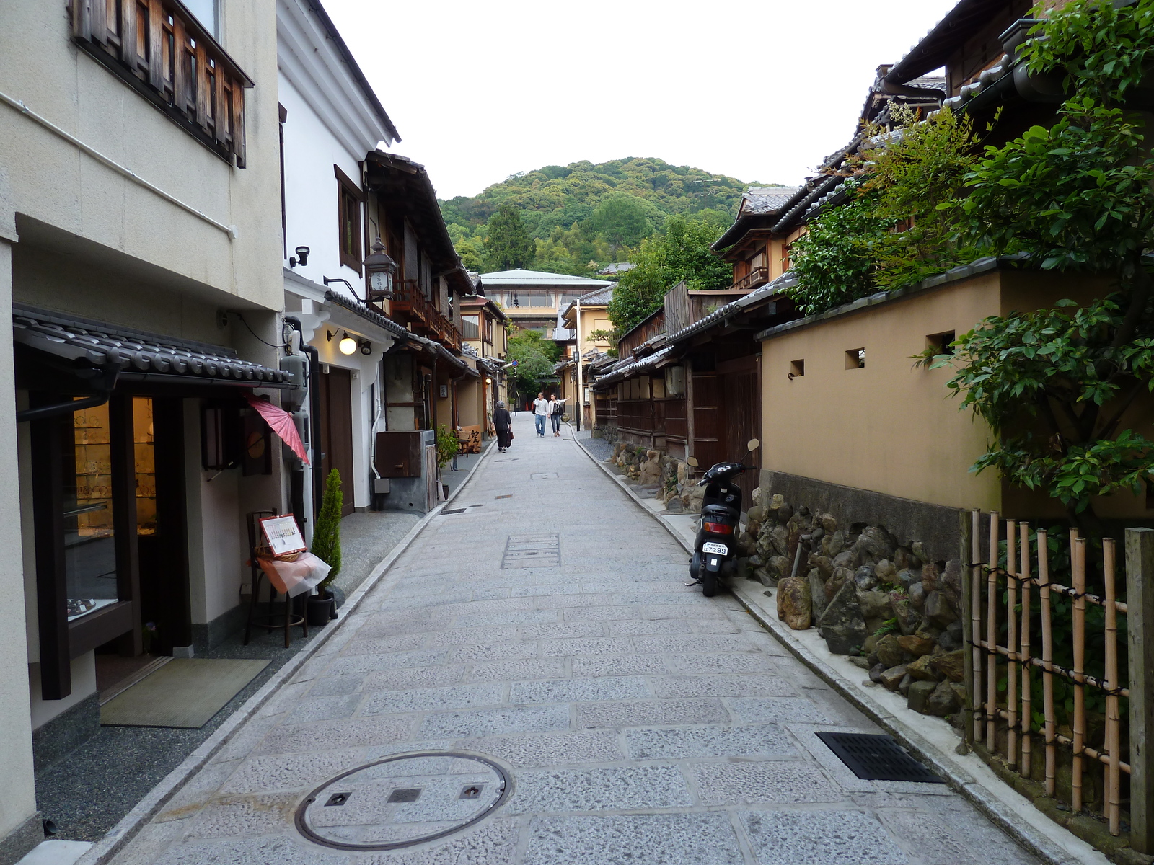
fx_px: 833
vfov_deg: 54.9
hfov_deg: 69.4
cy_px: 432
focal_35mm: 25
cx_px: 577
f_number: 3.3
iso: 80
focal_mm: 4.1
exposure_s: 1/40
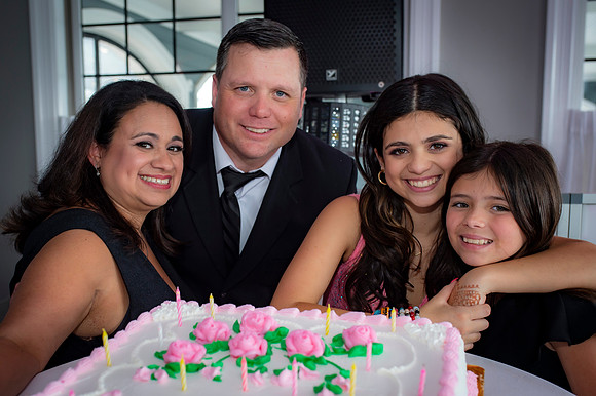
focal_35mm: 41
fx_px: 685
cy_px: 234
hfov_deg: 46.9
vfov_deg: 32.2
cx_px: 263
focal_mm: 35
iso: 500
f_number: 5
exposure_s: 1/125
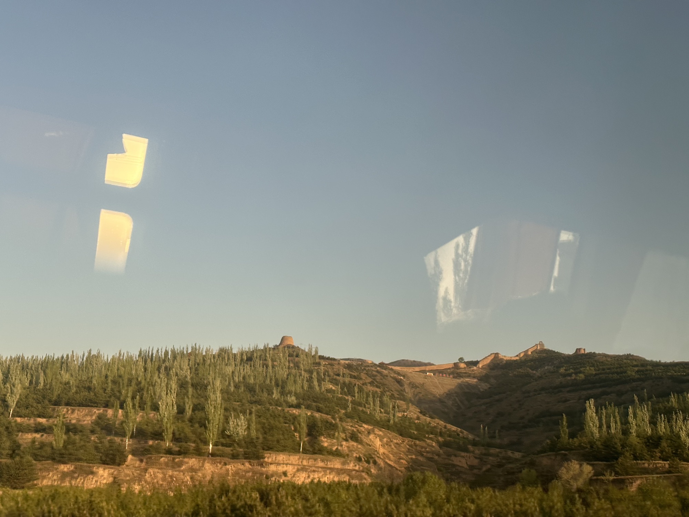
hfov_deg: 39.7
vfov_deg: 30.3
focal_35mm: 48
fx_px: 955
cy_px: 258
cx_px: 344
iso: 64
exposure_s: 1/171
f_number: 1.78
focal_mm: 6.86
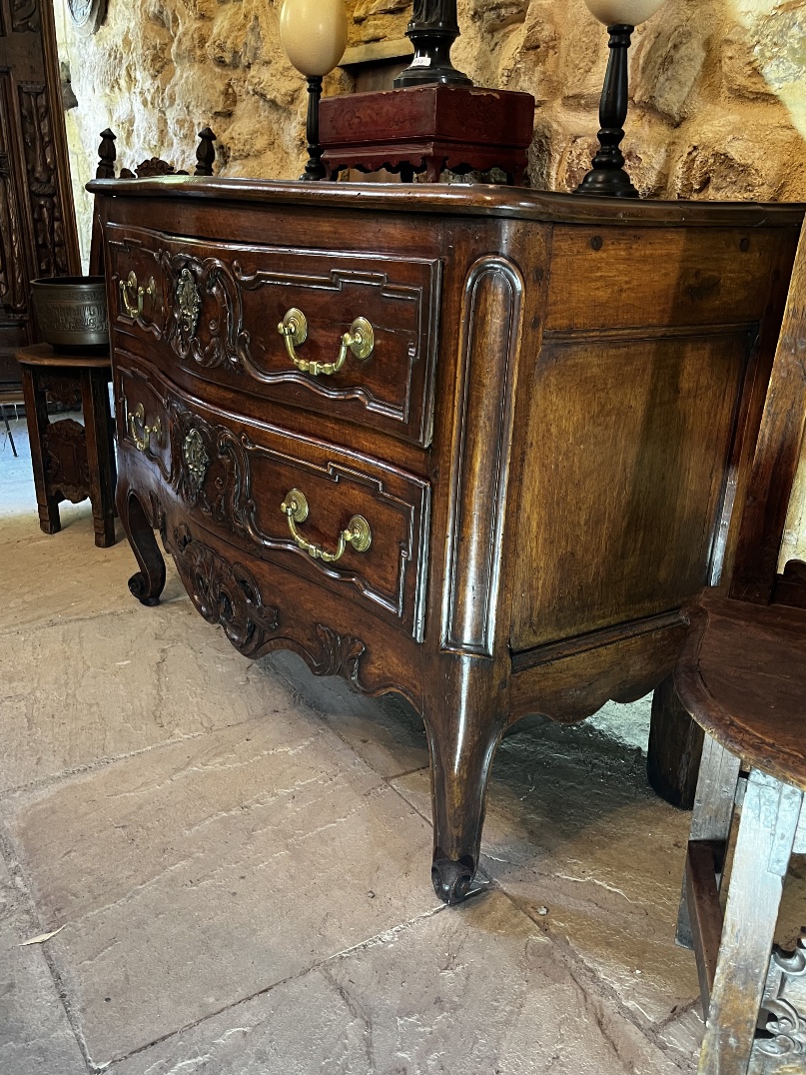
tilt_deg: -22.1
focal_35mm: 29
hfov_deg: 48.2
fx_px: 900
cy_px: 551
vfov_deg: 61.7
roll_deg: -0.6
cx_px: 394
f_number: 1.6
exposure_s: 1/50
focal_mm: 5.1
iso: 320
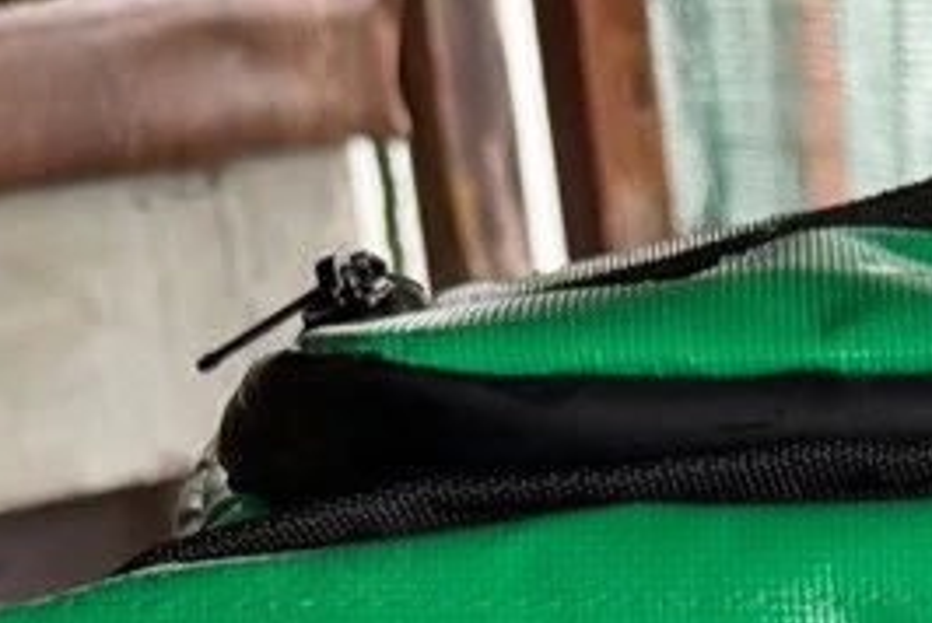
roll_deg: +0.4
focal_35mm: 125
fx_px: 3240
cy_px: 1820
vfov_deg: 9.1
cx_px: 1181
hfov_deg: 15.6
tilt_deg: -36.7
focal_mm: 6.76
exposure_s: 1/120
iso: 200
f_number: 1.78
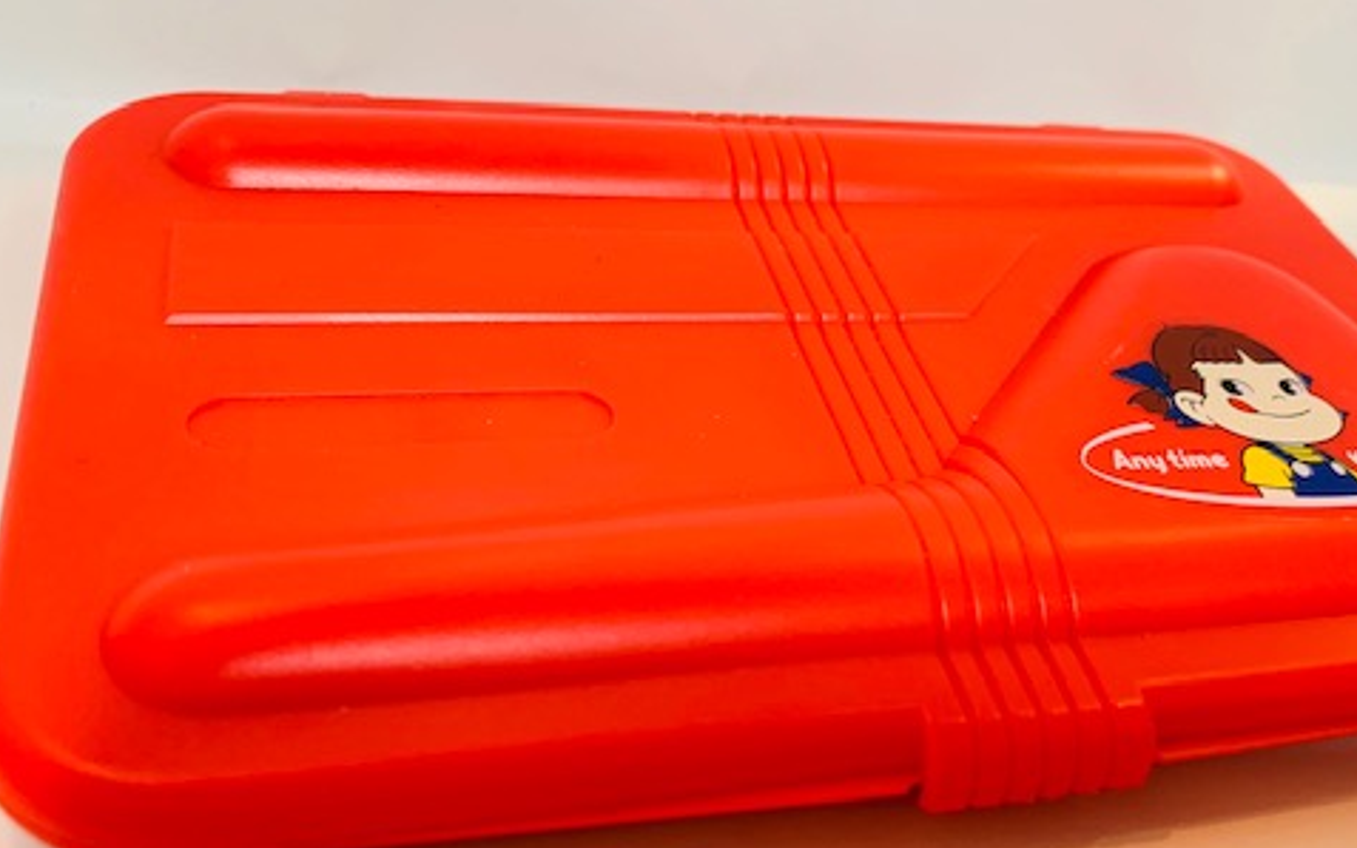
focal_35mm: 37
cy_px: 452
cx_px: 799
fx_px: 1368
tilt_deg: -39.3
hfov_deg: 52.5
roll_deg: -14.0
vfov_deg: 34.4
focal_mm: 4.25
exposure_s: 1/50
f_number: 1.8
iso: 160
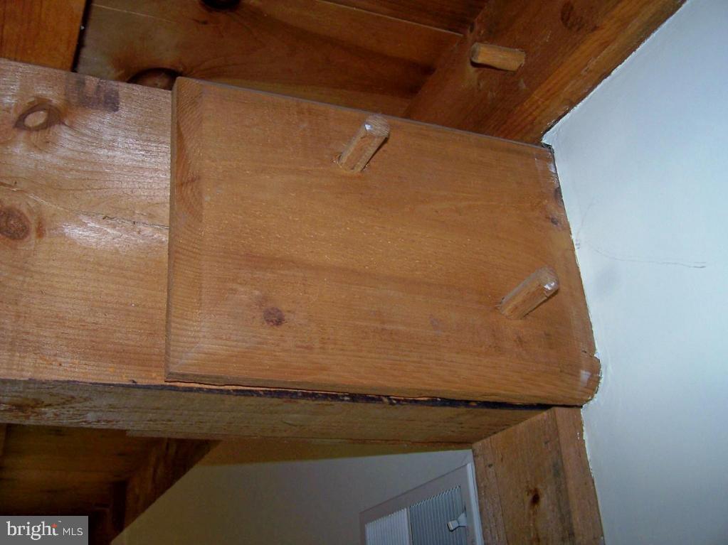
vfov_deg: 37.7
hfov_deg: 49.0
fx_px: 799
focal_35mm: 38
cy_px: 272
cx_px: 364
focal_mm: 6.3
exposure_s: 1/60
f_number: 2.8
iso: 80
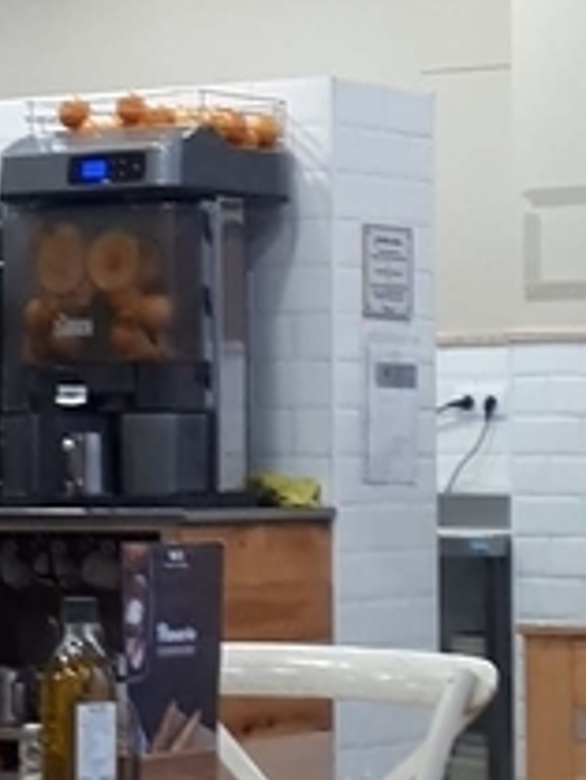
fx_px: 3495
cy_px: 116
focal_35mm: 155
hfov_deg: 9.6
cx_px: 228
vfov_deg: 12.7
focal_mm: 3.6
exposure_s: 1/33
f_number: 1.9
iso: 100
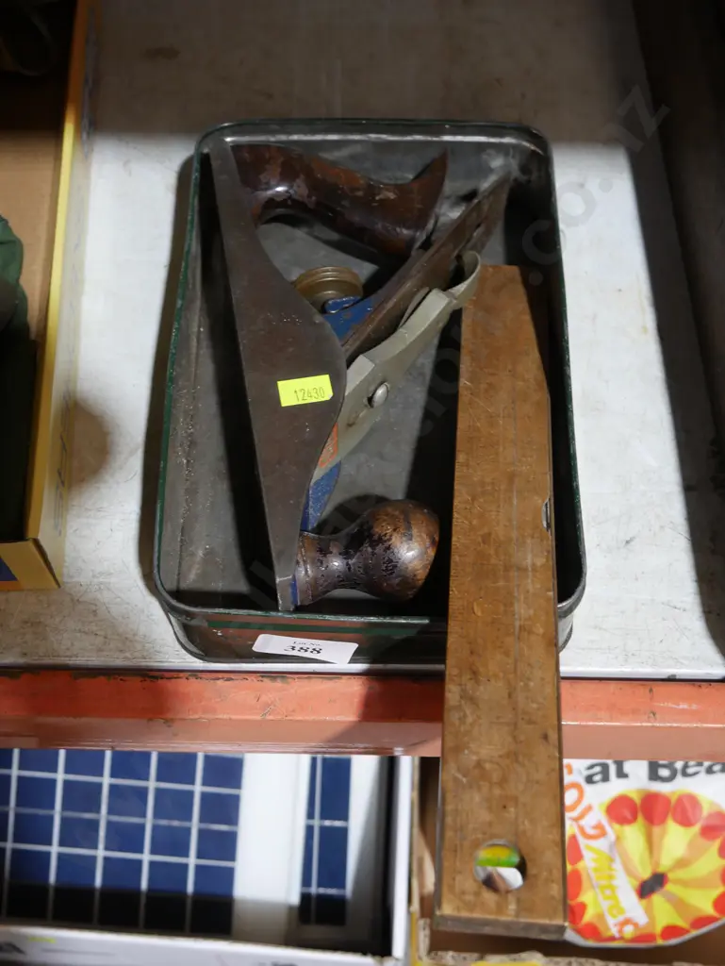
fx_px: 1116
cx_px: 362
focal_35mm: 40
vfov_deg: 46.8
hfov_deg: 36.0
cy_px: 483
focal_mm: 20
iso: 800
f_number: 4.5
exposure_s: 1/60
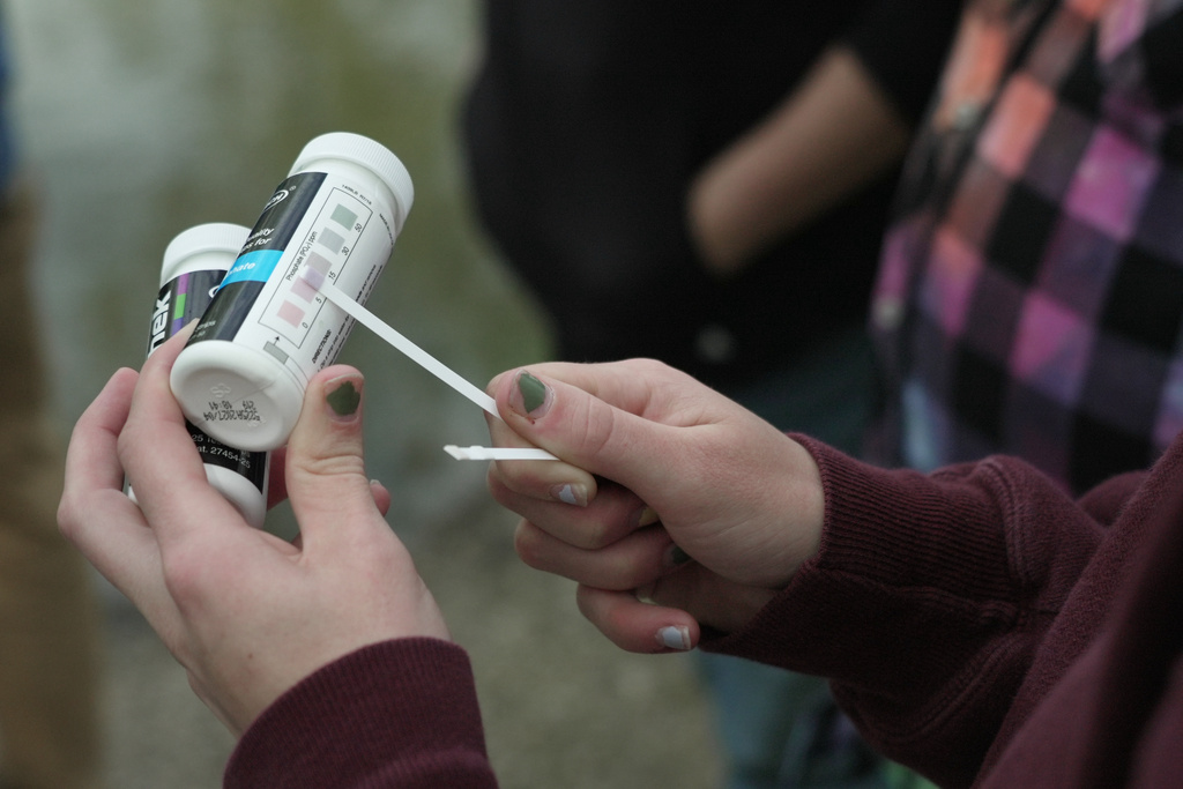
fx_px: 2530
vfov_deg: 17.7
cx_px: 592
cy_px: 394
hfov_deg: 26.3
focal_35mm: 77
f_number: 5.6
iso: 1600
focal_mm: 77
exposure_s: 1/8000
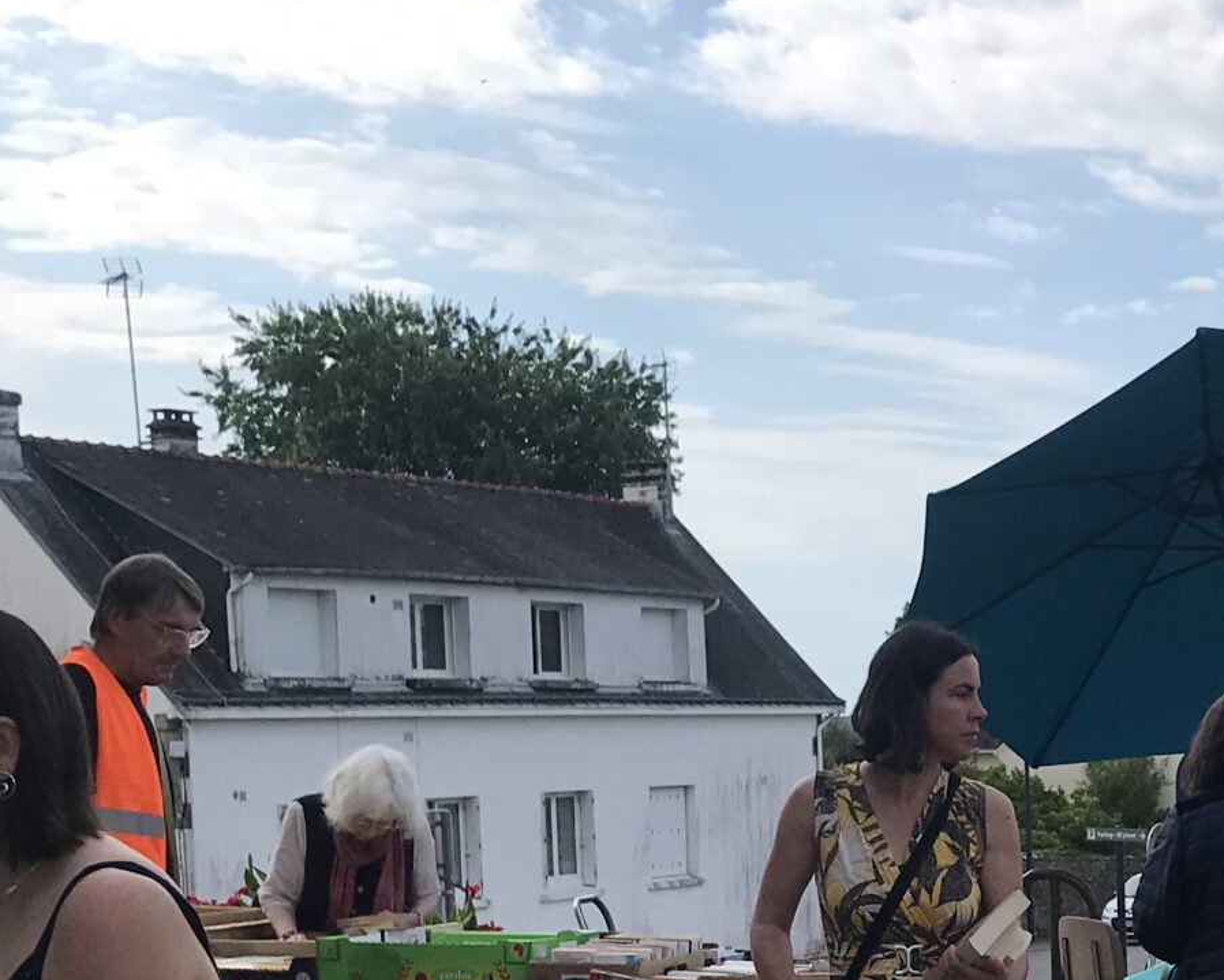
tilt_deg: -4.5
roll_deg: +0.9
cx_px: 1112
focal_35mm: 78
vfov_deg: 19.0
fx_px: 2826
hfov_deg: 23.7
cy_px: 1014
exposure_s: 1/2227
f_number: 1.8
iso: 20
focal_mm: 3.99
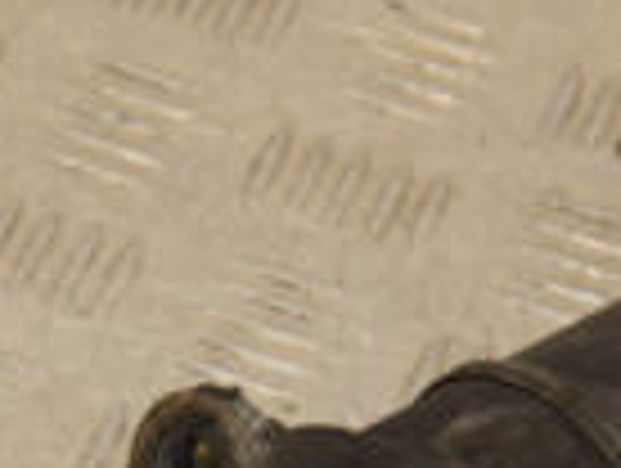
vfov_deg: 5.6
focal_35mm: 263
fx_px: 4726
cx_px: 360
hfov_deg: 7.5
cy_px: 567
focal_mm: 42
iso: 800
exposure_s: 1/200
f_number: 9
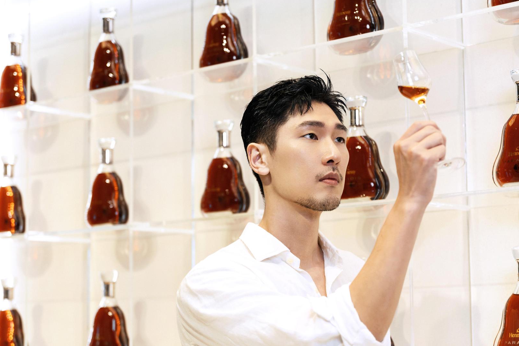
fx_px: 1254
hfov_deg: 23.4
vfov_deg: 15.7
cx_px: 262
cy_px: 192
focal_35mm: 87
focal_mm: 70
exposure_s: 1/200
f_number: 2.8
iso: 320
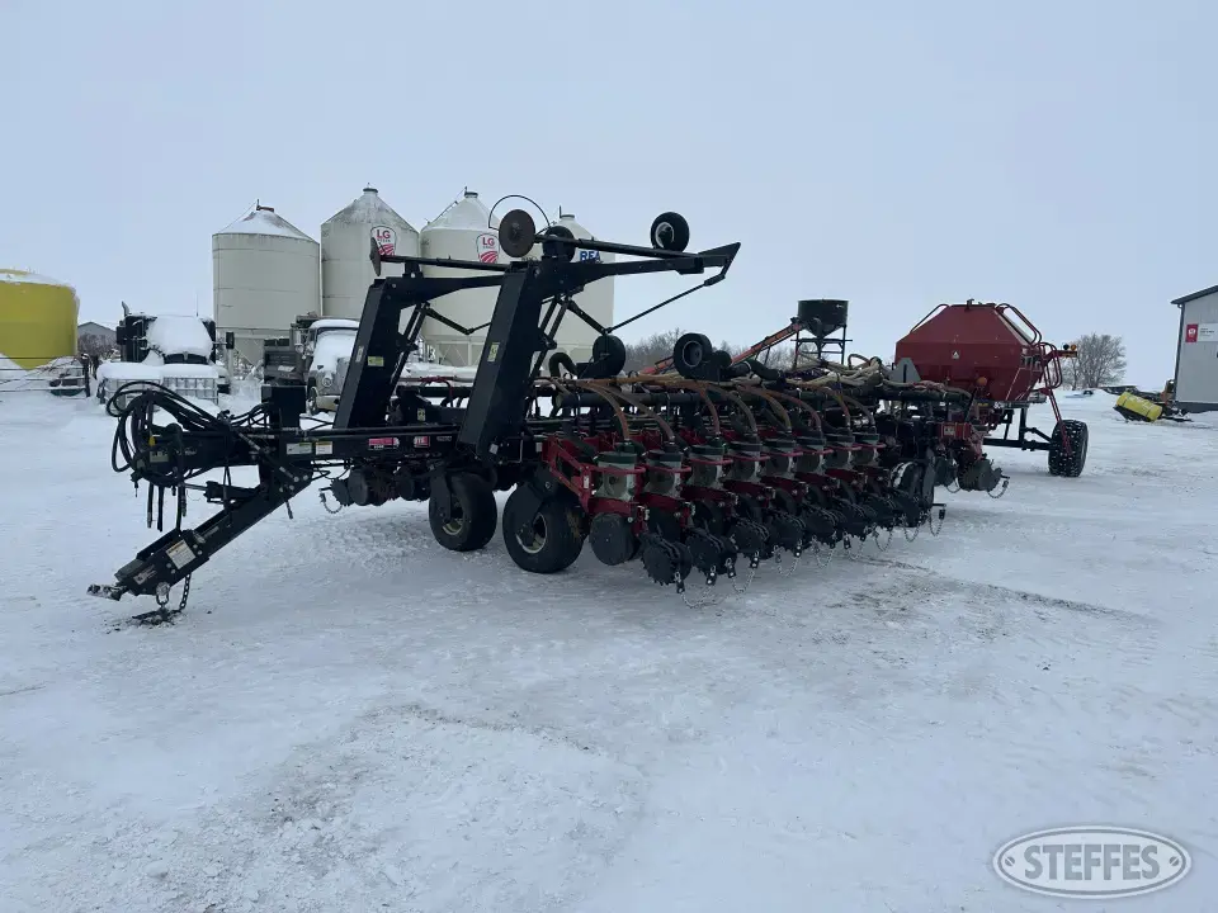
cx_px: 609
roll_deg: -1.0
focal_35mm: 24
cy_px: 456
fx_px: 844
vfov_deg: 56.8
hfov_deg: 71.6
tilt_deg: -5.6
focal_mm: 6.86
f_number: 1.78
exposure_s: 1/5525
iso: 80
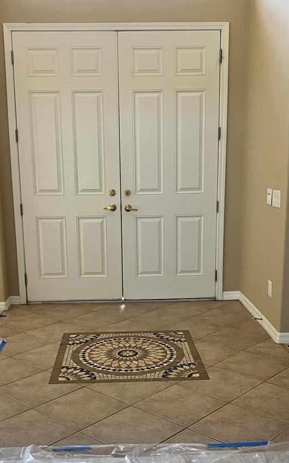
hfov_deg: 29.9
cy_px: 284
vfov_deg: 45.9
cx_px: 142
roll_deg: +1.0
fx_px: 542
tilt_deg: -10.7
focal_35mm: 43
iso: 80
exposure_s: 1/71
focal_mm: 3.99
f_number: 1.8
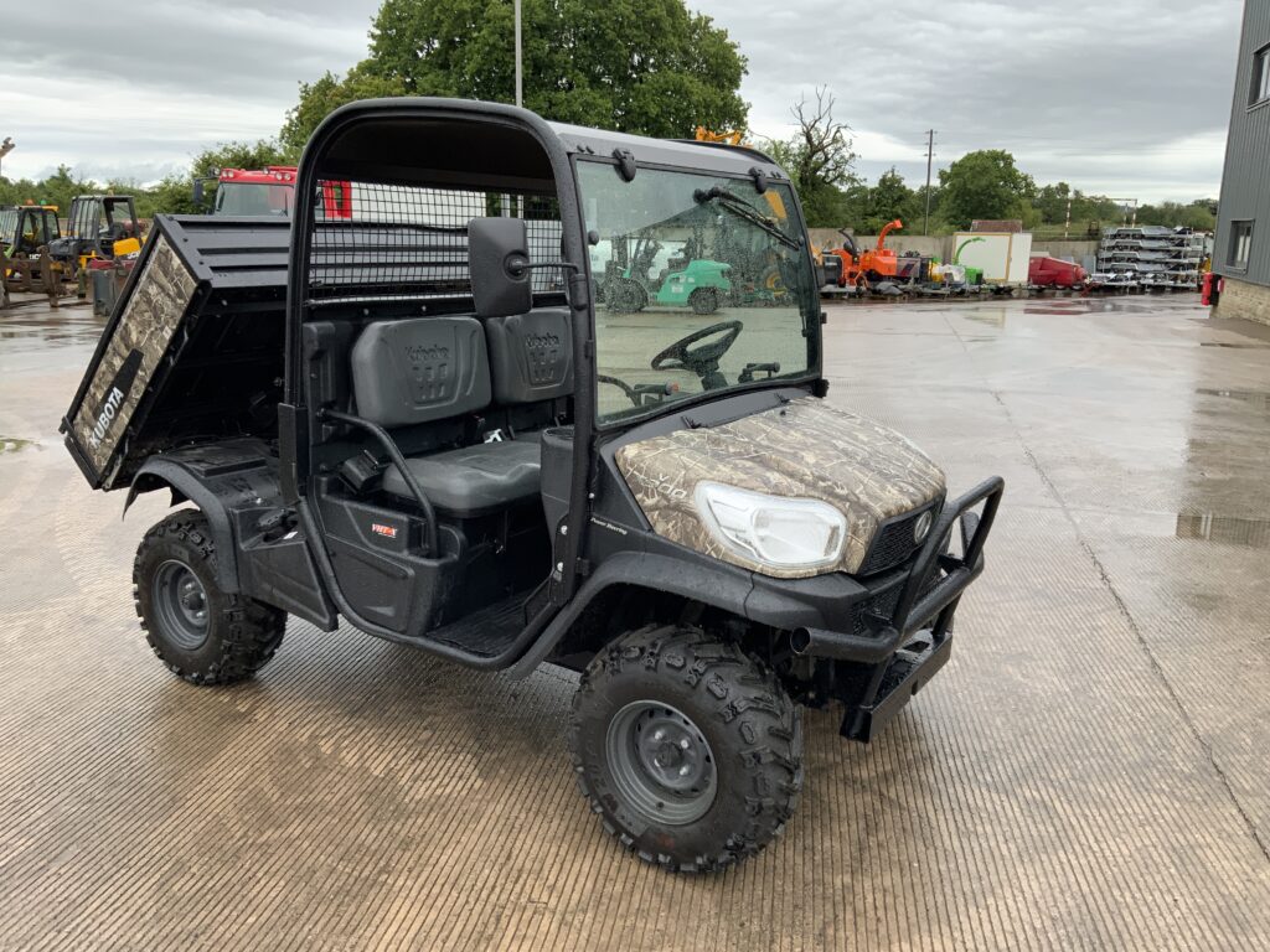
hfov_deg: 61.7
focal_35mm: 29
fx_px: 1064
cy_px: 476
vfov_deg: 48.2
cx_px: 635
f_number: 1.8
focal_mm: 3
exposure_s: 1/372
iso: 16
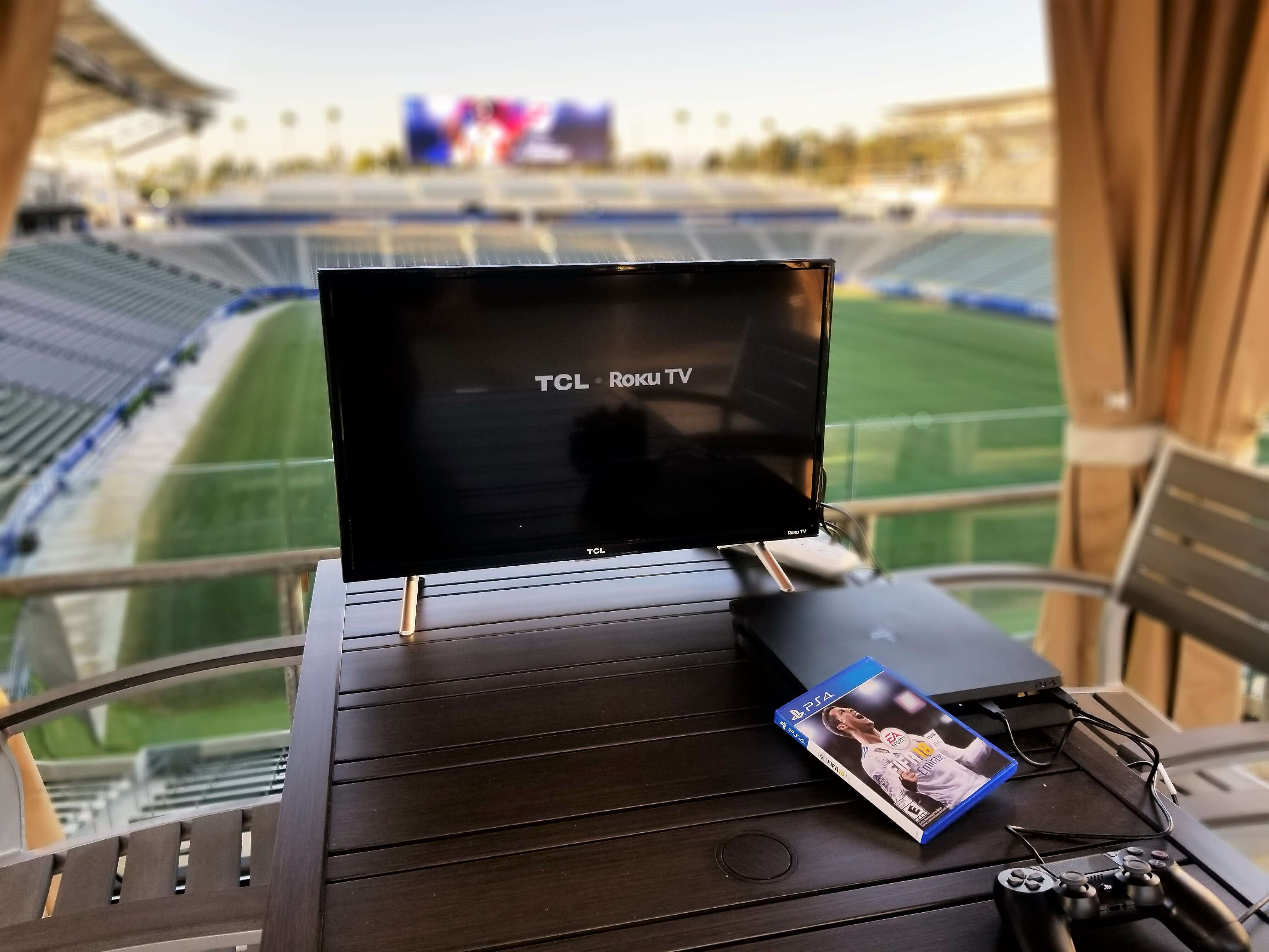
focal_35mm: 26
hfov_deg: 67.3
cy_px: 476
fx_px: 953
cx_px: 634
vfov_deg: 53.1
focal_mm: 4.25
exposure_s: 1/758
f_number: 1.7
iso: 50
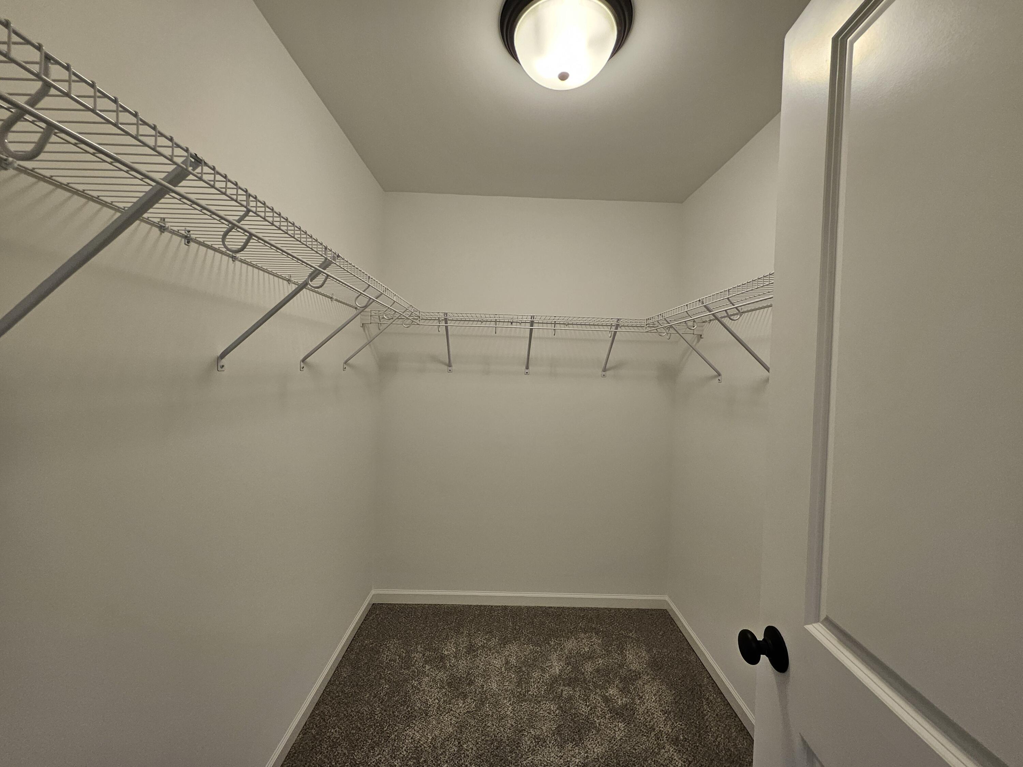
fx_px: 384
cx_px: 512
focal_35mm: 13
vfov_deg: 89.9
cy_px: 384
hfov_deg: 106.2
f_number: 2.2
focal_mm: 1.74
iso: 64
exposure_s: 1/60
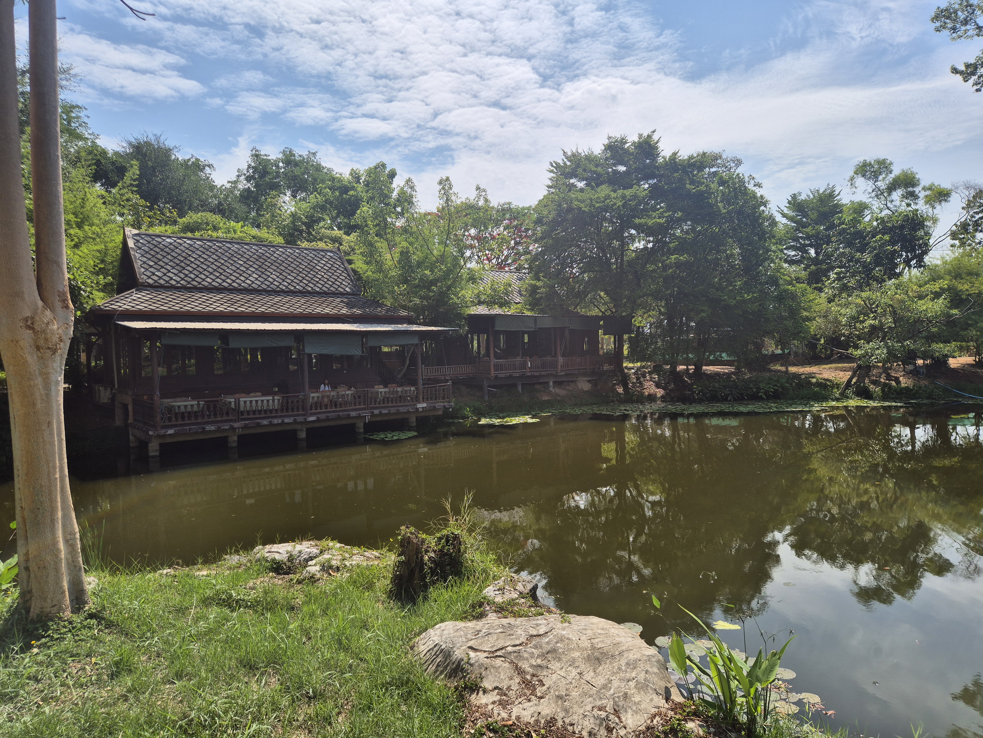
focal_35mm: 23
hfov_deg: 73.9
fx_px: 653
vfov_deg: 58.9
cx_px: 492
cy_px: 369
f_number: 1.8
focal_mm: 5.4
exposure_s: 1/3152
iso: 25
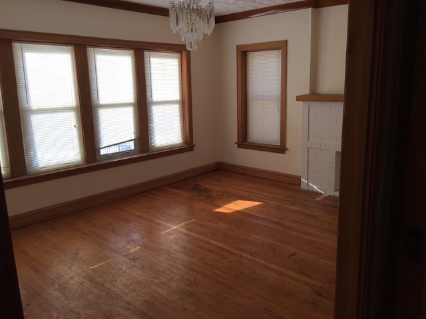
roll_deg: +1.0
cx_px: 213
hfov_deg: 61.7
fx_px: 357
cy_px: 160
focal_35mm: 29
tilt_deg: -11.8
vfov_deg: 48.2
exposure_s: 1/380
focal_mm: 4.15
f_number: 2.2
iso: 32
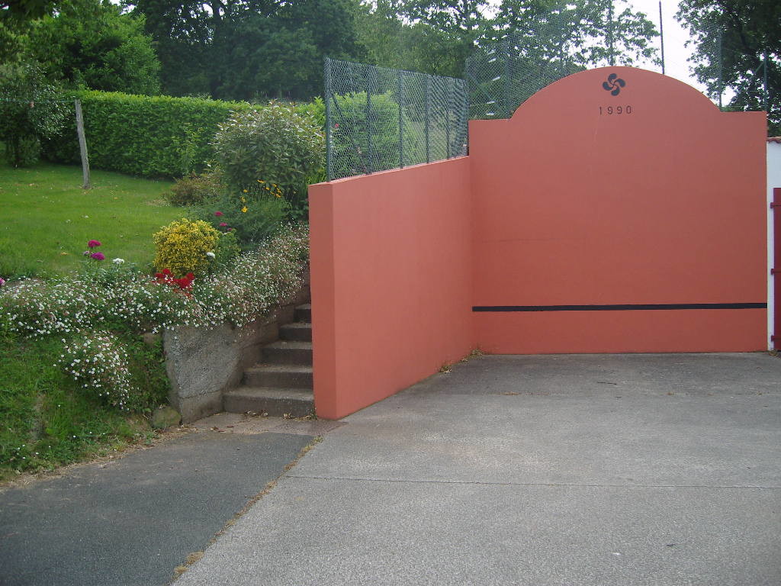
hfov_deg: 54.0
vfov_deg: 41.8
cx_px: 390
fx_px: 767
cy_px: 293
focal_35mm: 34
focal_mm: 7.3
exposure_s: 1/125
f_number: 7
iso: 100
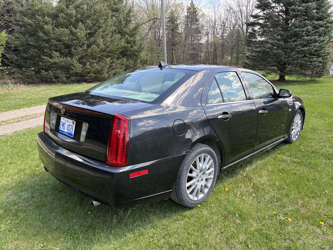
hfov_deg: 67.3
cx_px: 166
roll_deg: +2.5
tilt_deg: -17.4
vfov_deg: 53.1
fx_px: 250
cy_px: 125
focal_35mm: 26
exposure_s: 1/481
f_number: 1.6
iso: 50
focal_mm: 5.96
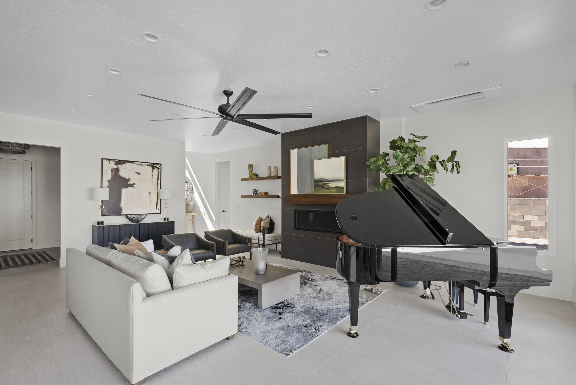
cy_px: 192
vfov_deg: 73.8
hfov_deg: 96.7
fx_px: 256
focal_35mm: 16
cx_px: 288
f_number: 11
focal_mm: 16
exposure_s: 1/5
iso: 640
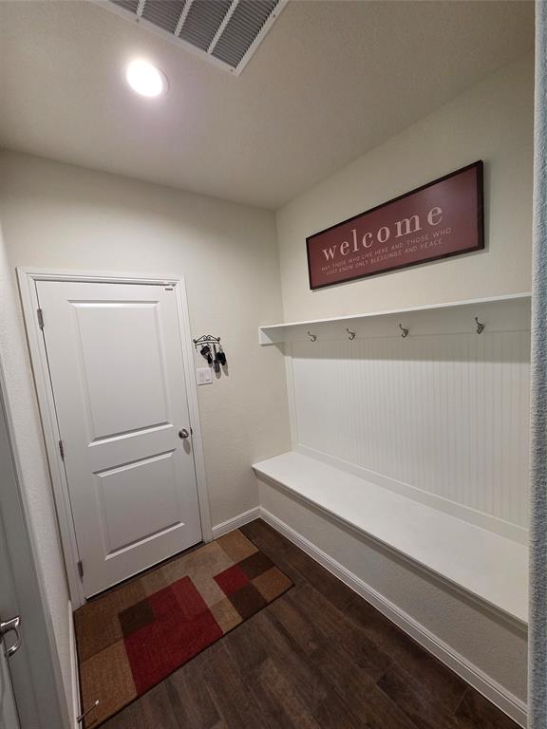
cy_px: 364
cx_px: 274
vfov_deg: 106.2
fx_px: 274
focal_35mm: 13
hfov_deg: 89.9
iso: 400
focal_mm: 2.2
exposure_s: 1/60
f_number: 2.2
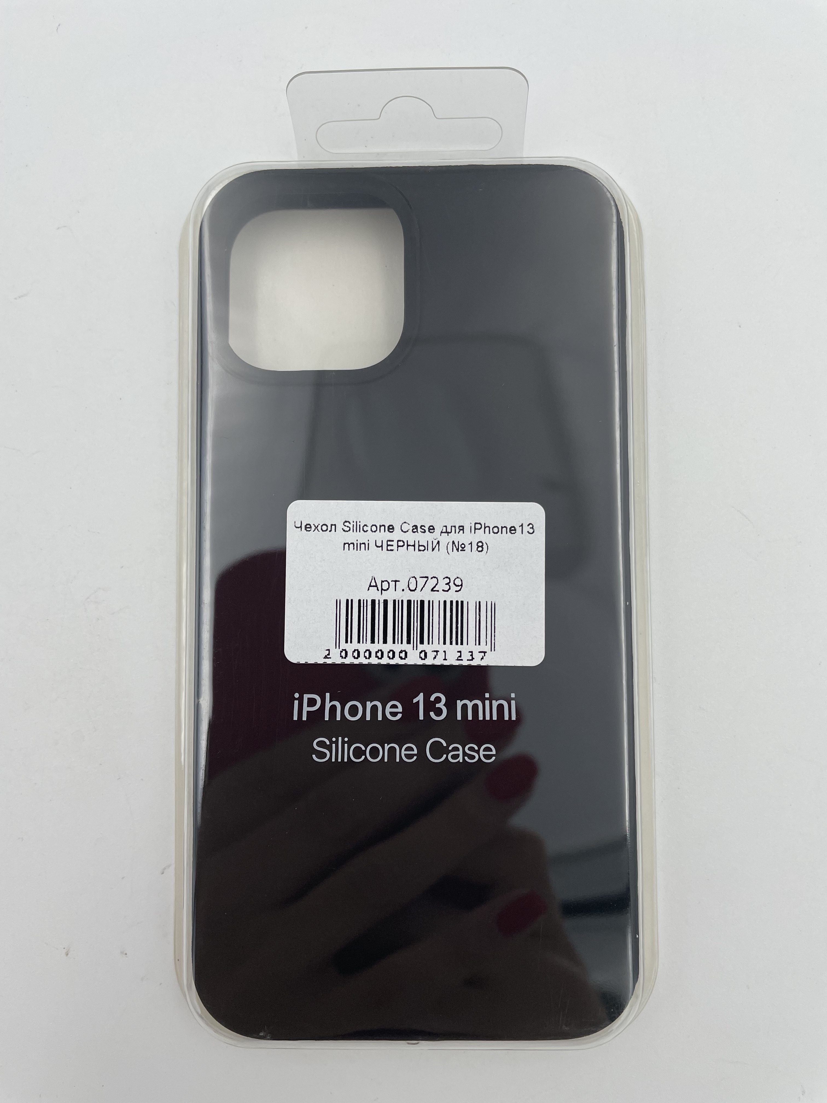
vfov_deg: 67.3
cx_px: 414
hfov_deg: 53.1
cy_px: 552
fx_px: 828
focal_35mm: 26
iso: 32
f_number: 1.6
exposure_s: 1/1276
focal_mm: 4.2
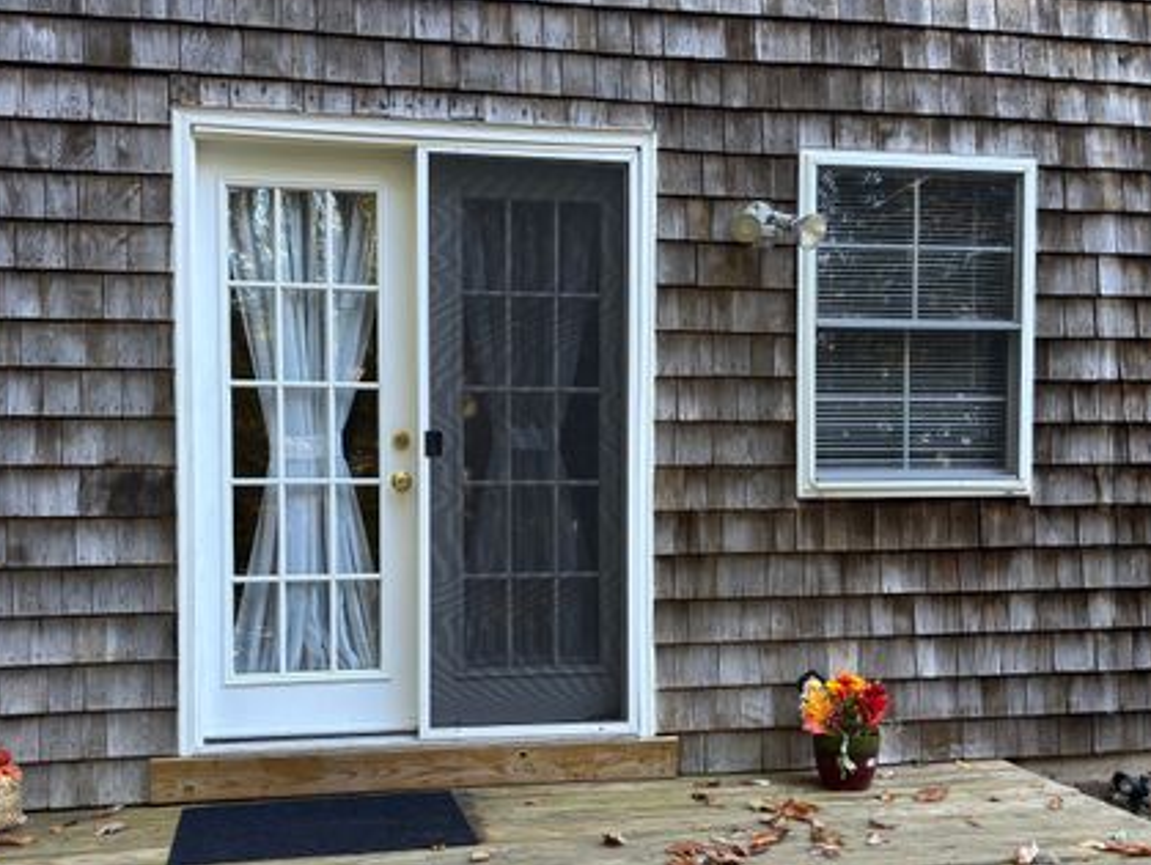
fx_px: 1032
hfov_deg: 57.9
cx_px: 472
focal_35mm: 31
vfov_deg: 45.3
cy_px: 504
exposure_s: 1/107
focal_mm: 5.96
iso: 125
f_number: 1.6
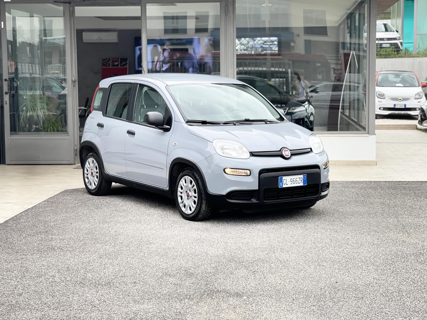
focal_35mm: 64
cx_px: 214
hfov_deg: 30.3
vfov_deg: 22.9
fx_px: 789
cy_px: 160
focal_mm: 7.5
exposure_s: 1/121
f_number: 2.2
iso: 25
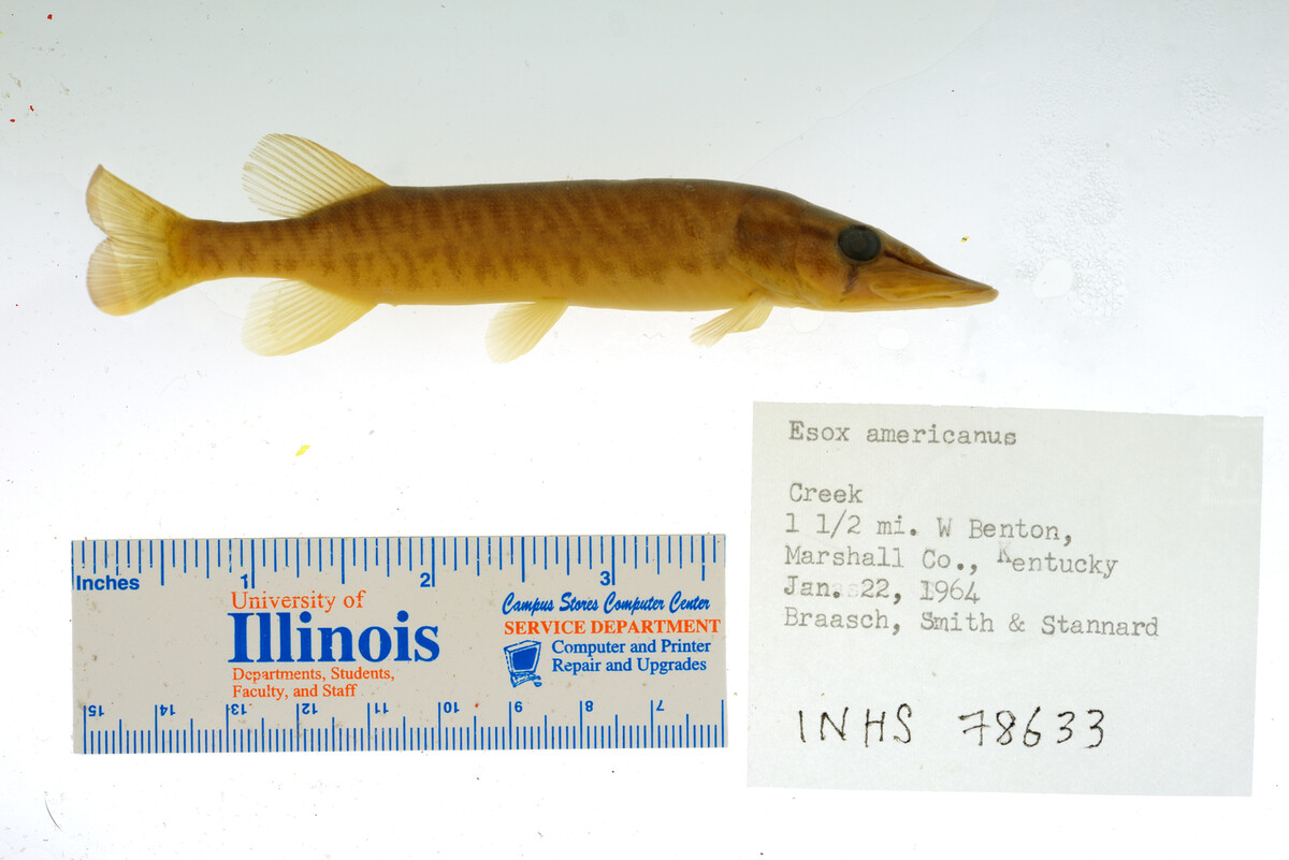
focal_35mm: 60
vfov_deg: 22.6
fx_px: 2149
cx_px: 644
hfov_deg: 33.4
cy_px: 430
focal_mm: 60
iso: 100
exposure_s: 1/200
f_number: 10
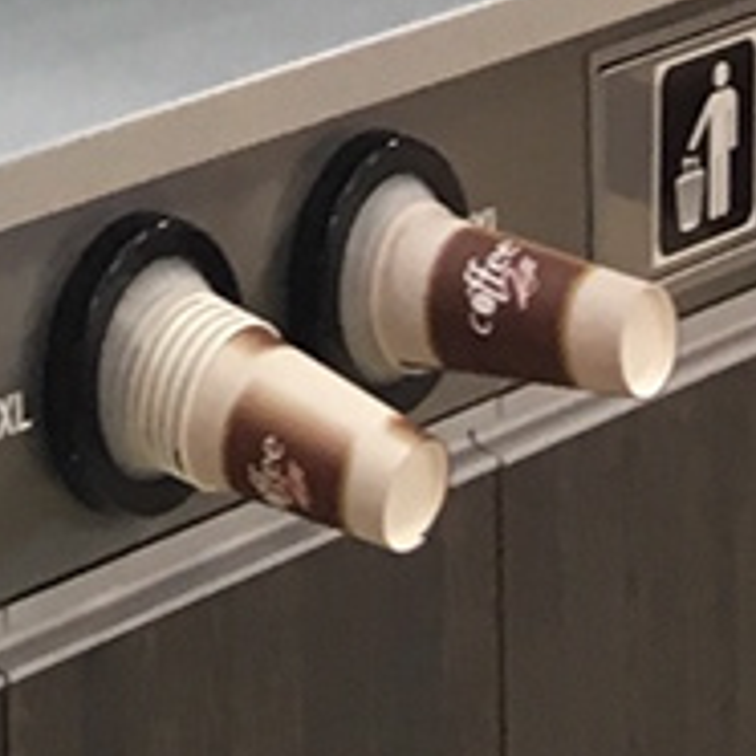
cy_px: -1085
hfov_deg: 8.3
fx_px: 4769
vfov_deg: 8.3
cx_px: -1065
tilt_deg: -0.5
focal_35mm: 193
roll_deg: +2.3
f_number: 2.2
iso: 80
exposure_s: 1/33
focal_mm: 4.15
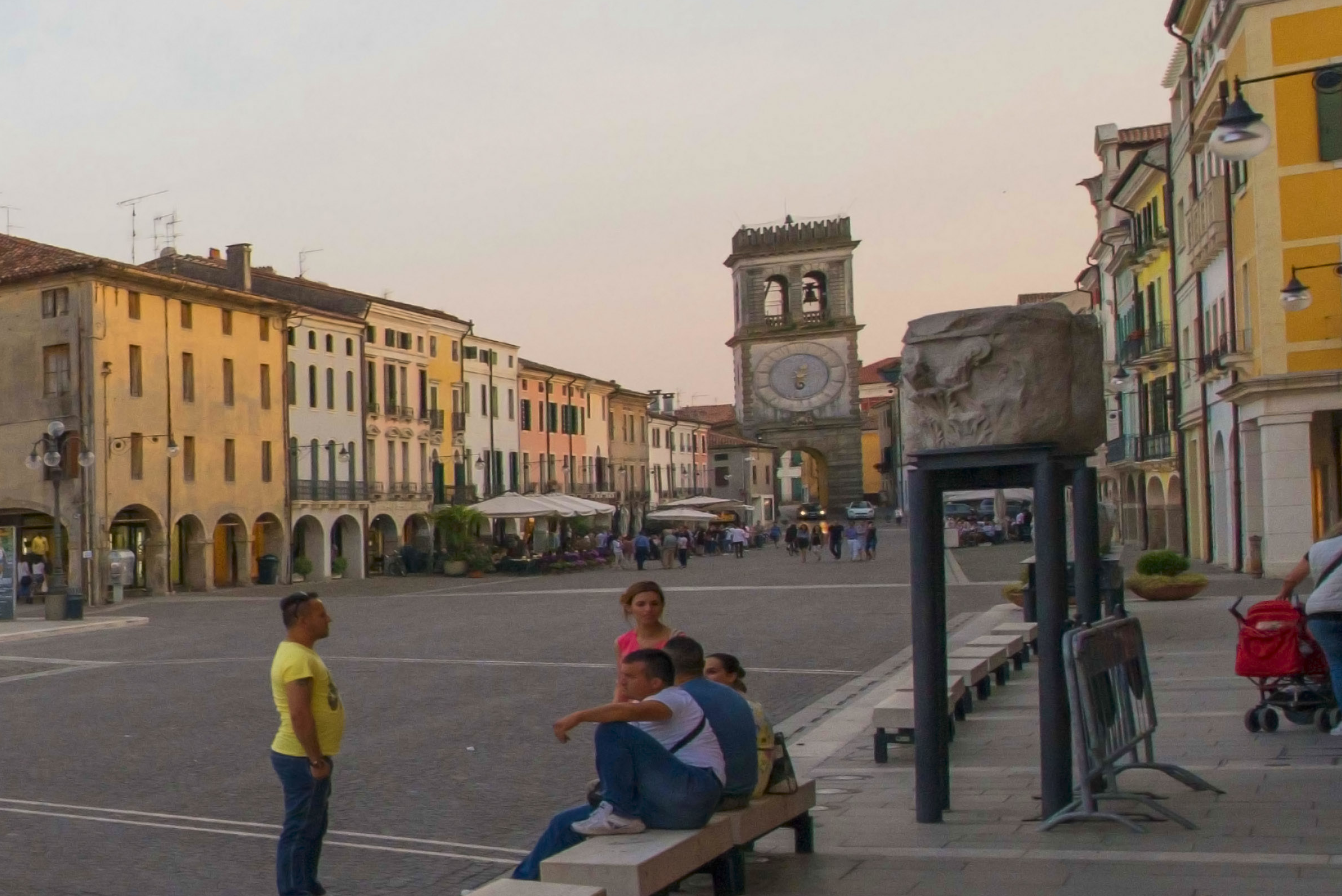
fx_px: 1603
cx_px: -666
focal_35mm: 43
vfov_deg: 31.2
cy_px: 423
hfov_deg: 28.8
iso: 500
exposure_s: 1/250
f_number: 7.1
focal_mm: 14
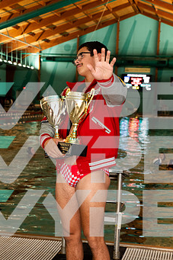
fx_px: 534
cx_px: 82
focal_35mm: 74
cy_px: 160
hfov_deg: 18.4
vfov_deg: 27.3
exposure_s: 1/200
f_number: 5
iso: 800
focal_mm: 56
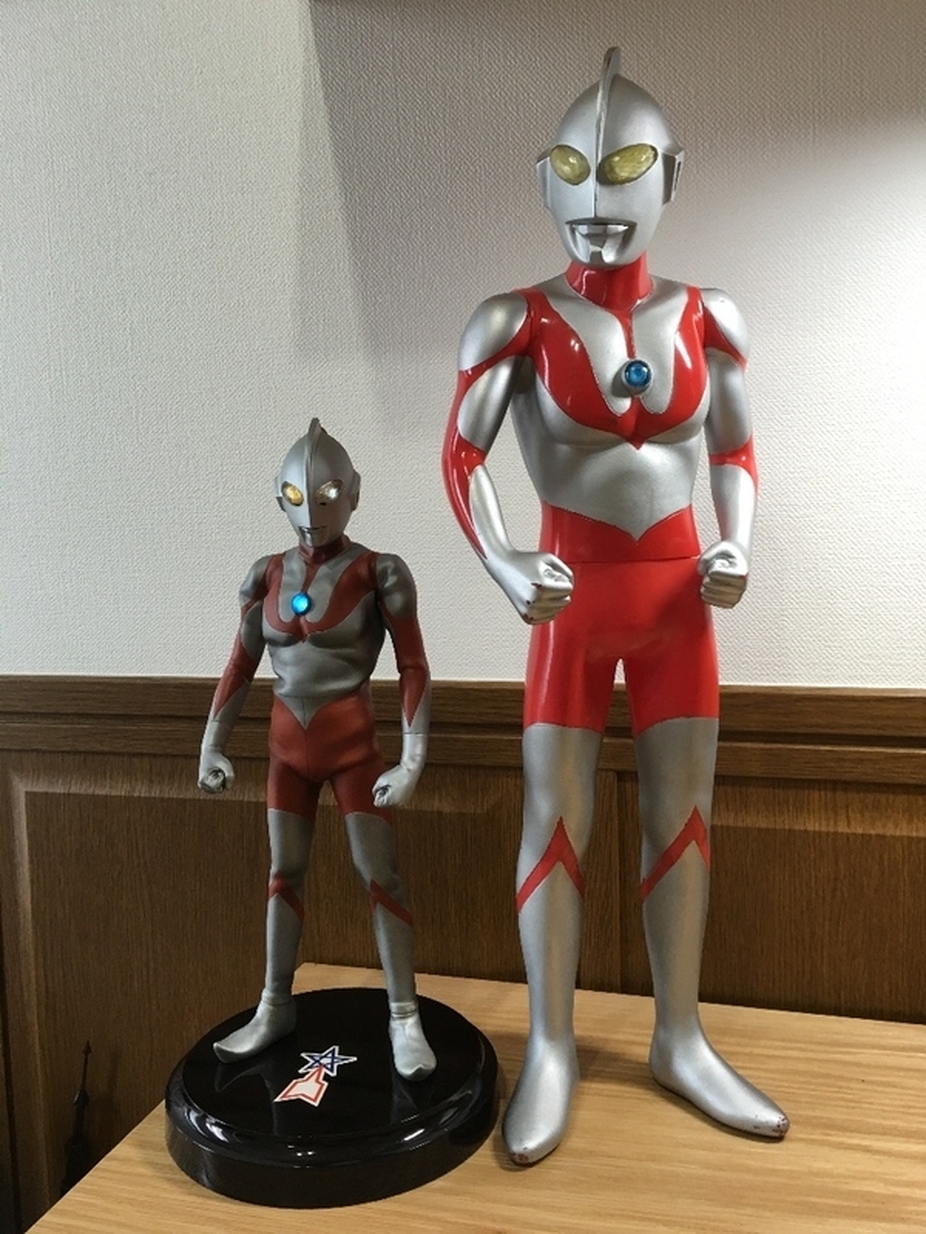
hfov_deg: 48.2
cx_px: 463
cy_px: 617
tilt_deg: -4.2
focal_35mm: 29
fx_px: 1034
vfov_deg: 61.7
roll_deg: +1.4
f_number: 2.2
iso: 40
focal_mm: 4.15
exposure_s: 1/33
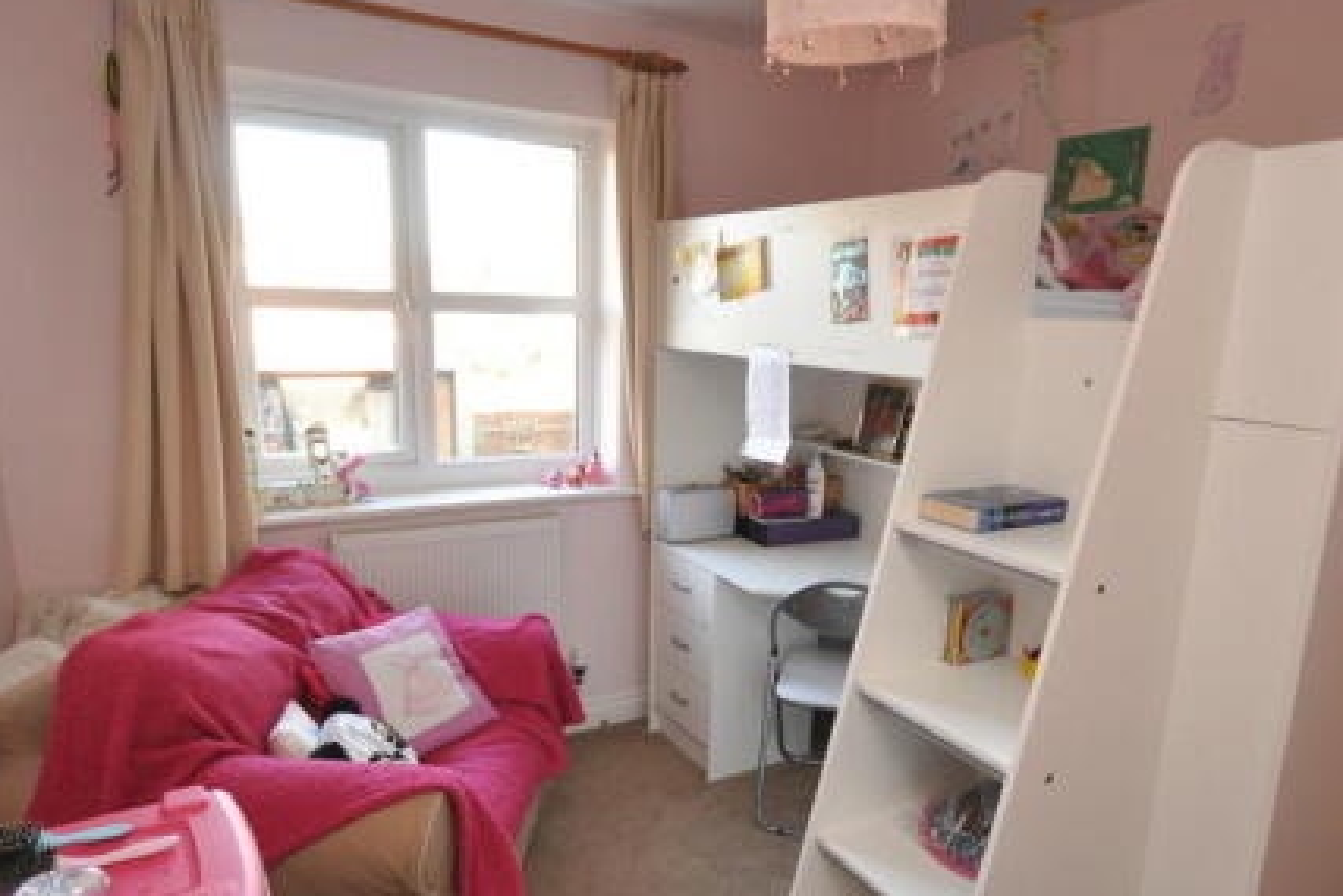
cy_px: 500
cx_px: 717
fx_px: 858
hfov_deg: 76.0
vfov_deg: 55.0
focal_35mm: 23
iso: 800
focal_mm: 10
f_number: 4
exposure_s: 1/60
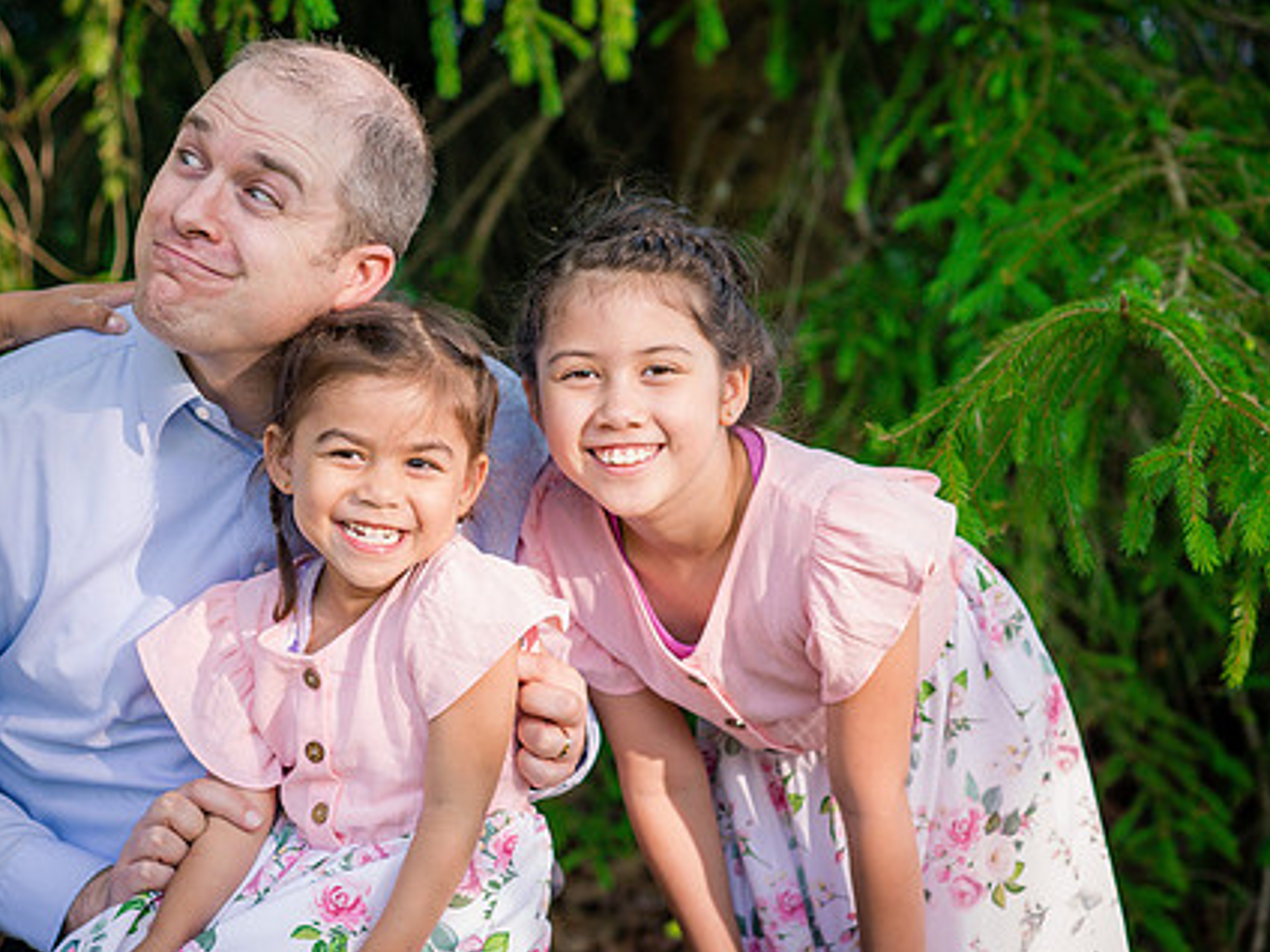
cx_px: 434
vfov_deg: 13.2
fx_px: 4109
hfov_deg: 17.5
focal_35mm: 112
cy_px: 456
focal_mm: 85
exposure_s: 1/400
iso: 800
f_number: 3.5
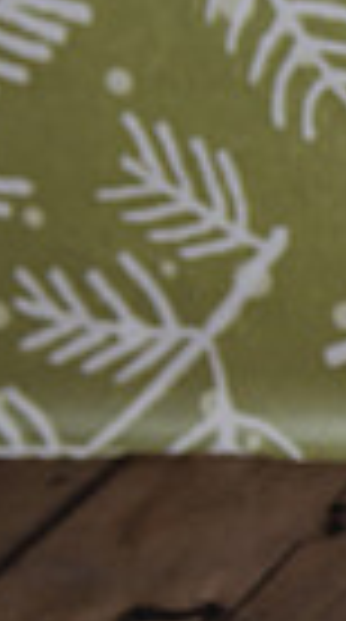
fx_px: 3003
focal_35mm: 183
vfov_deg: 11.8
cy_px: 451
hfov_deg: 6.0
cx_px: 1160
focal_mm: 36
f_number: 4
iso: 200
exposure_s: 1/200
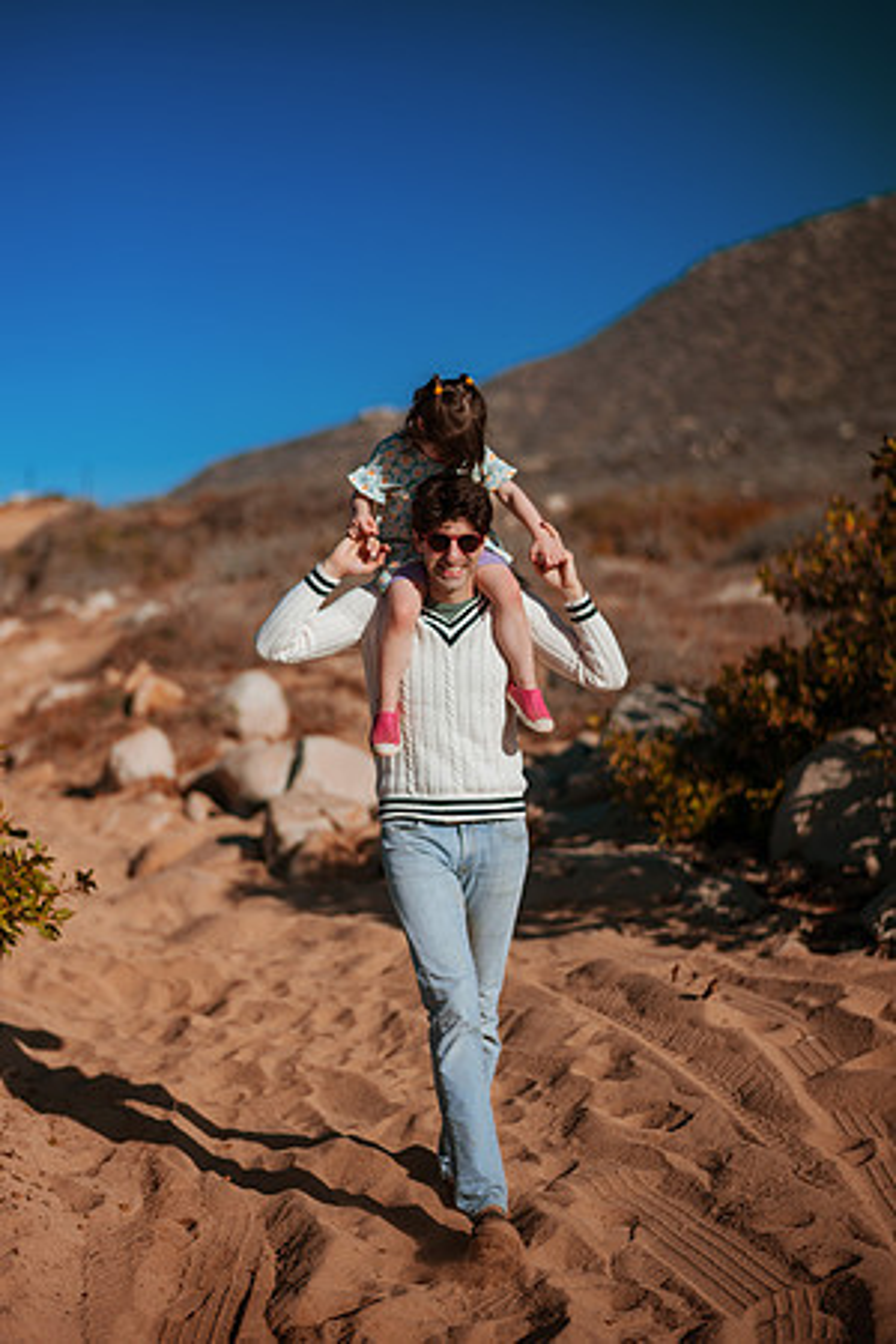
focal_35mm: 58
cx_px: 448
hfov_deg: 23.4
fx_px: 2165
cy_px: 672
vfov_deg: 34.5
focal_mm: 58
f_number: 1.8
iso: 50
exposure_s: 1/8000
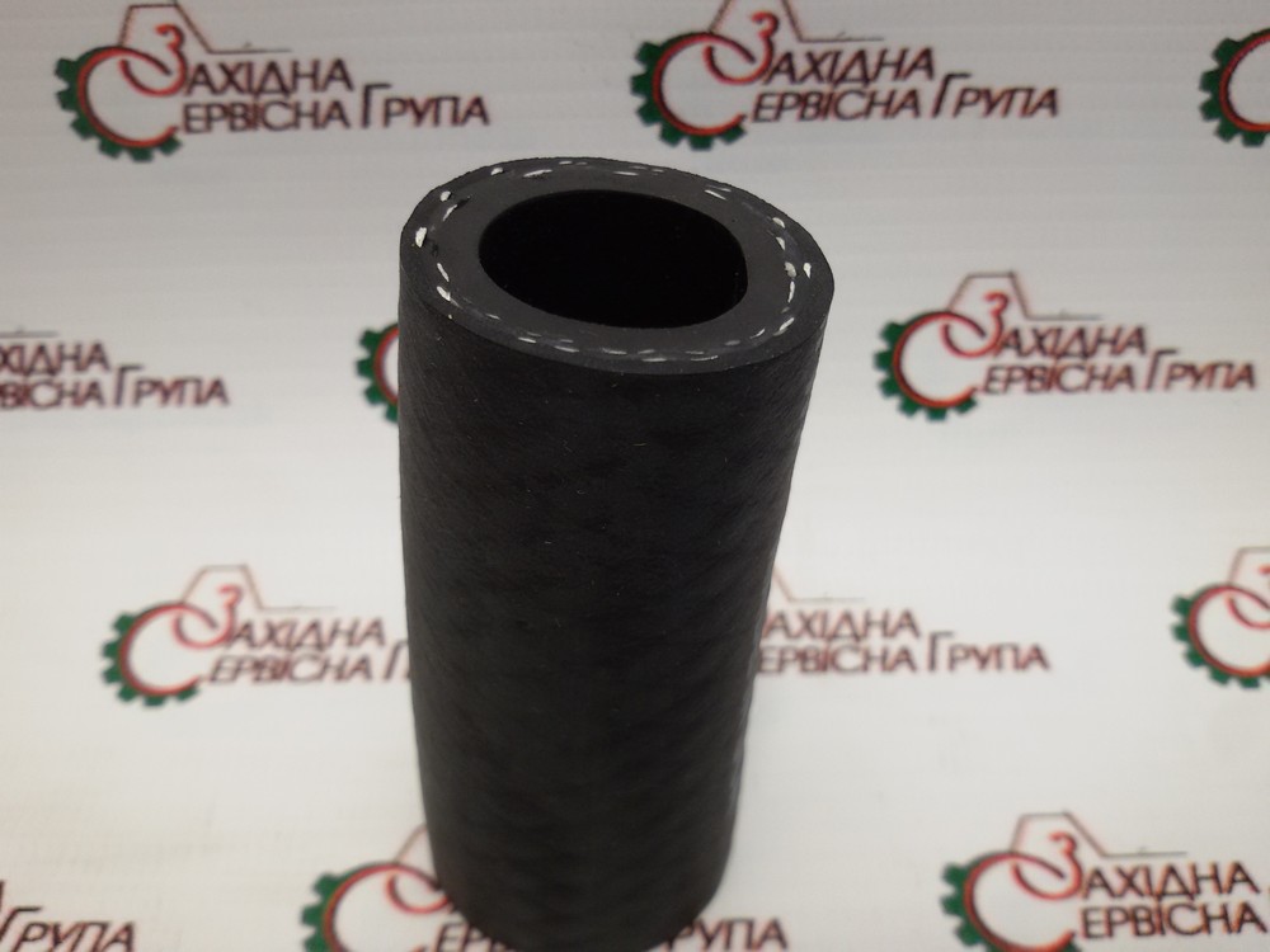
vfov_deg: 45.4
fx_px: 1137
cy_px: 476
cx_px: 635
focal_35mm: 31
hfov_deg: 58.4
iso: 50
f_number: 2.4
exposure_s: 1/50
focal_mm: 2.93
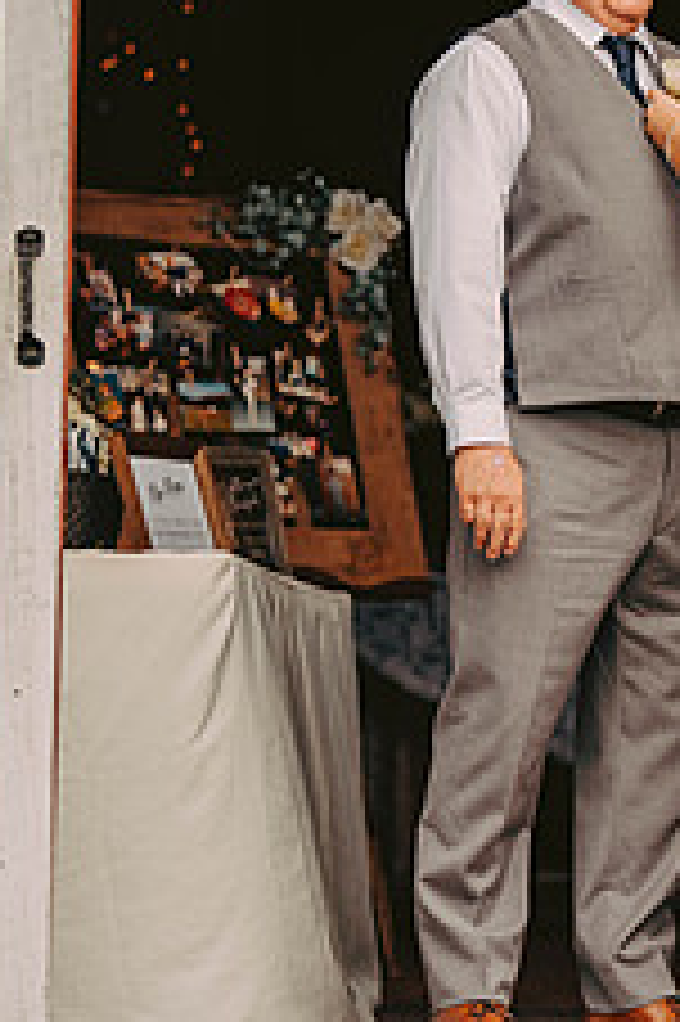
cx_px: 653
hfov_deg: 5.7
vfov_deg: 8.5
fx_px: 6867
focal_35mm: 242
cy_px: 239
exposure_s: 1/2500
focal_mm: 122
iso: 200
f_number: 2.8
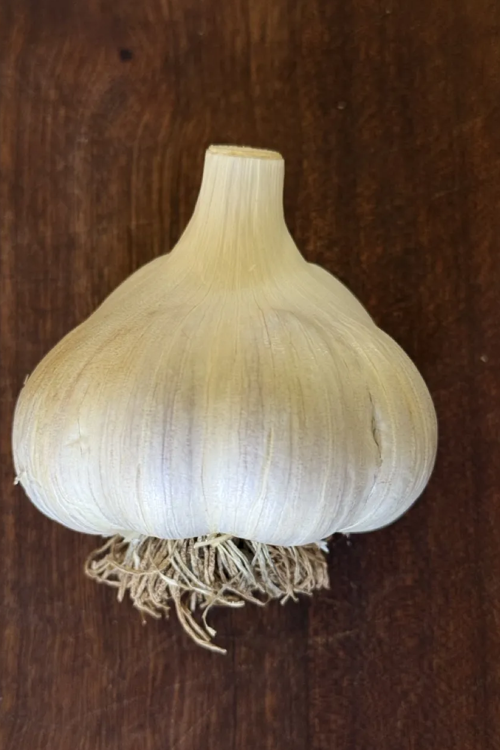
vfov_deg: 38.9
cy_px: 374
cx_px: 214
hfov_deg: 26.4
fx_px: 1063
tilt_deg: -76.7
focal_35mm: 51
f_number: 1.78
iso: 125
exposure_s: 1/60
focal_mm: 6.76
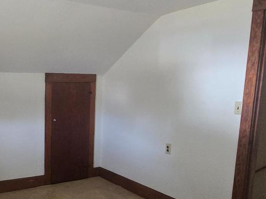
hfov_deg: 49.8
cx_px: 57
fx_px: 269
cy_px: 131
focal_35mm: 35
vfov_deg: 40.2
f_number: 2.2
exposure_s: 1/60
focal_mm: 2.2
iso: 640
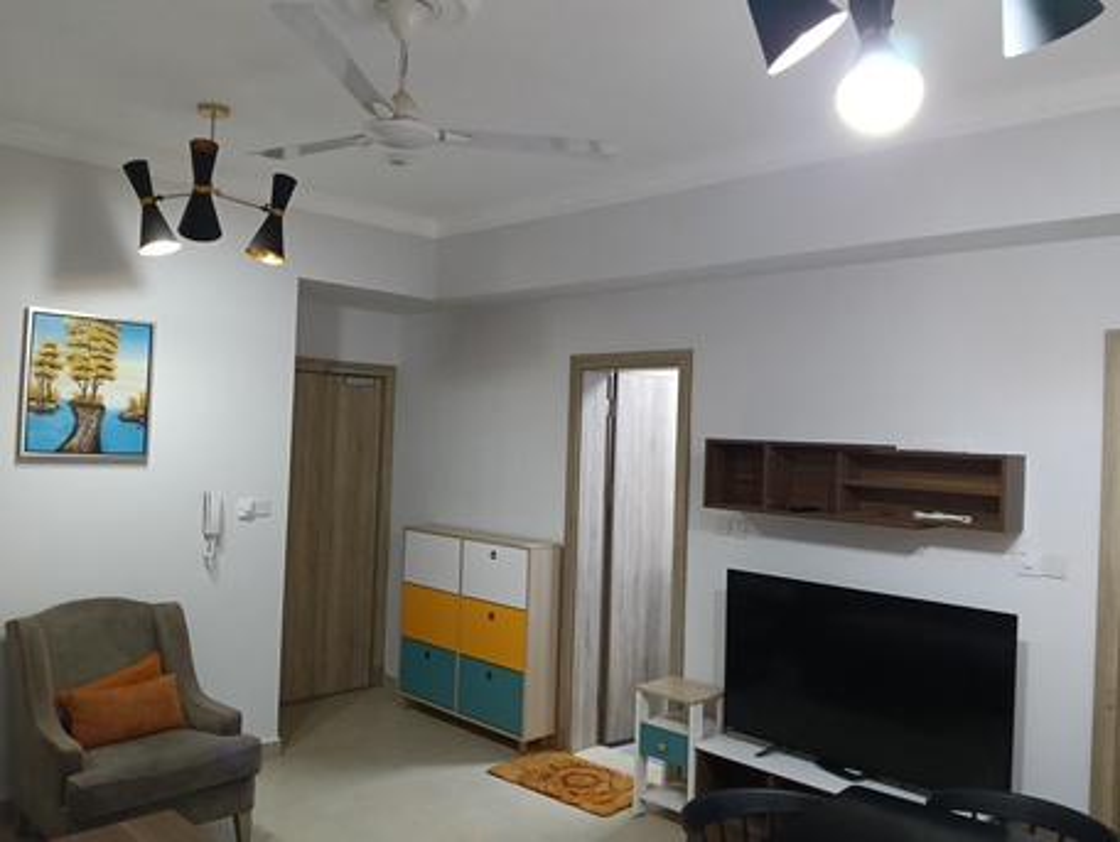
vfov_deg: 51.4
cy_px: 421
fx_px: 875
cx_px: 560
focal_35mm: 27
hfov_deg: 65.3
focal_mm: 3.98
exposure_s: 1/33.3
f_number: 1.8
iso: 1000
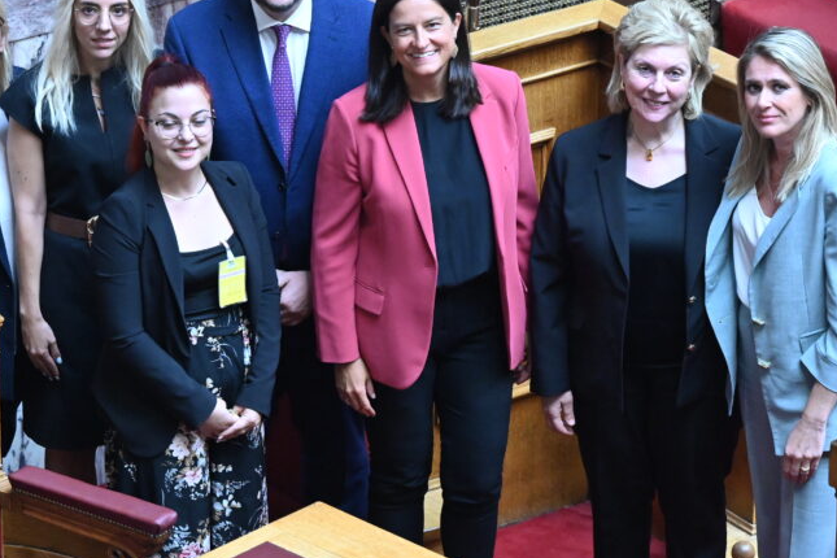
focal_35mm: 219
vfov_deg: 6.3
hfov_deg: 9.4
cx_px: 258
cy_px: 167
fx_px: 5091
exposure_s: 1/320
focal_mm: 92
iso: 2500
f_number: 2.8
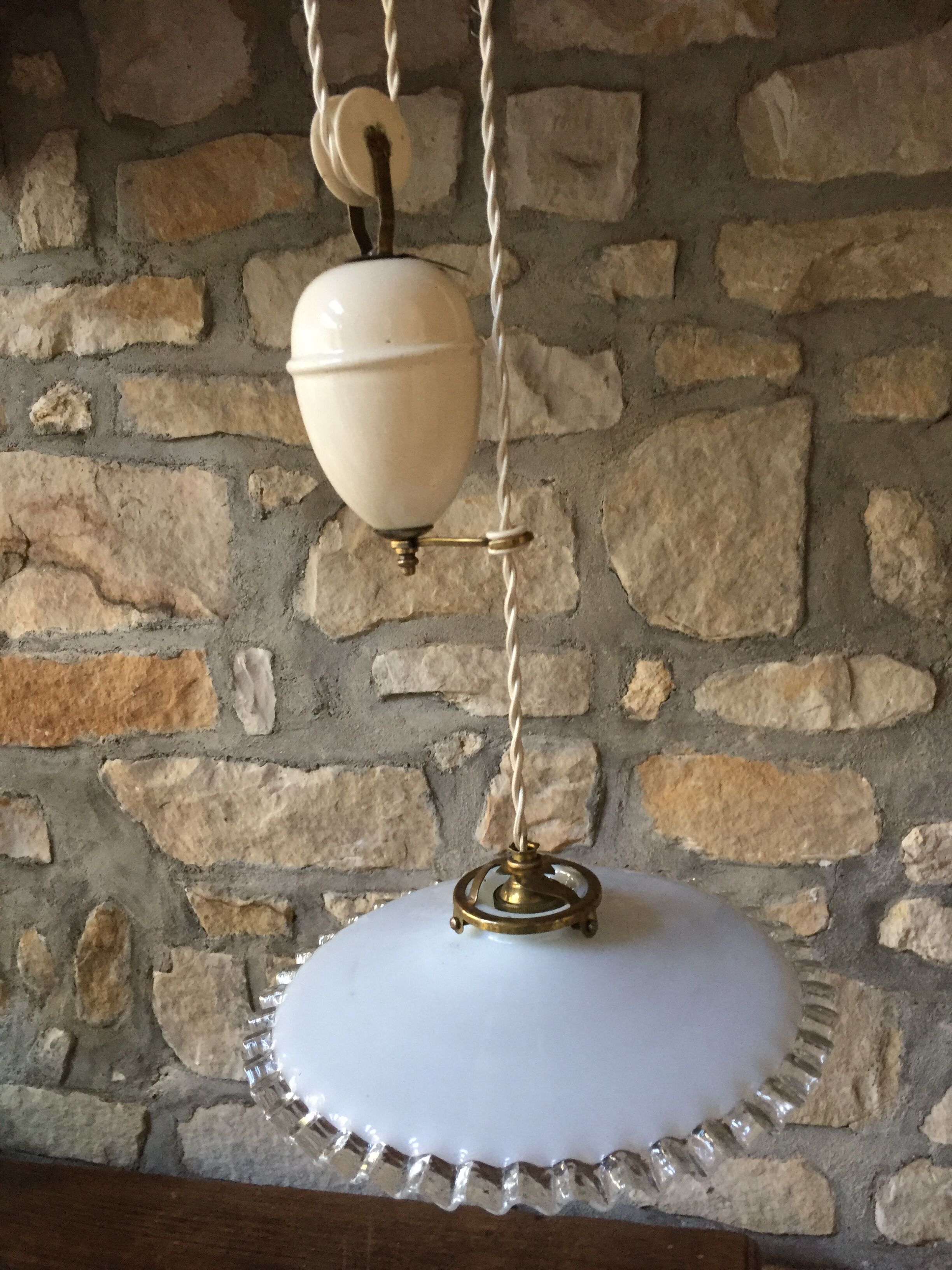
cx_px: 476
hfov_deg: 48.2
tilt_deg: -9.4
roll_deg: +4.1
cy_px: 635
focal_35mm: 29
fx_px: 1063
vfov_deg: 61.7
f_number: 2.2
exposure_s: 1/33
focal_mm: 4.15
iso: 200
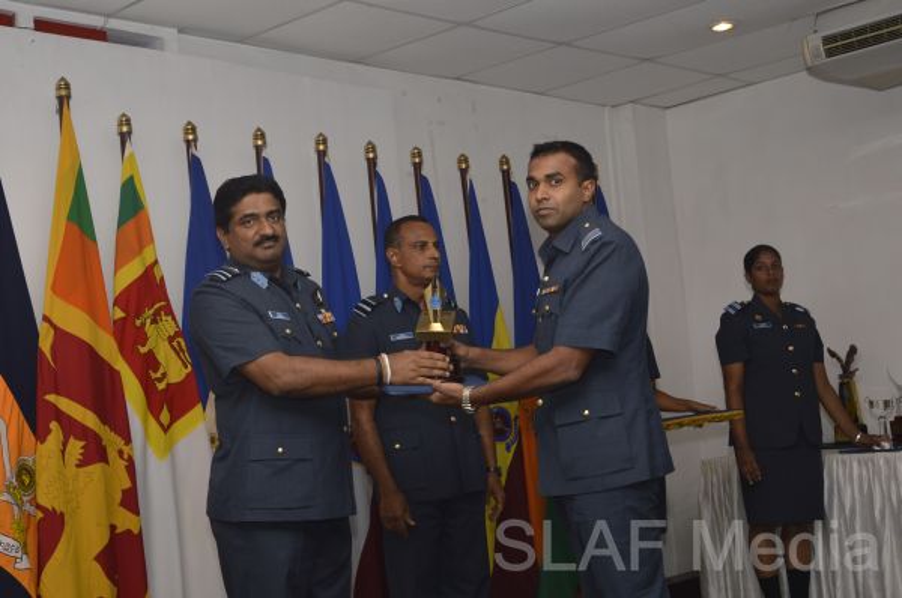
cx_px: 451
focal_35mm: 48
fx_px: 1201
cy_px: 299
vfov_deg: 28.0
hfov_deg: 41.2
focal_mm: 32
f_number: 7.1
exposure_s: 1/160
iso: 200
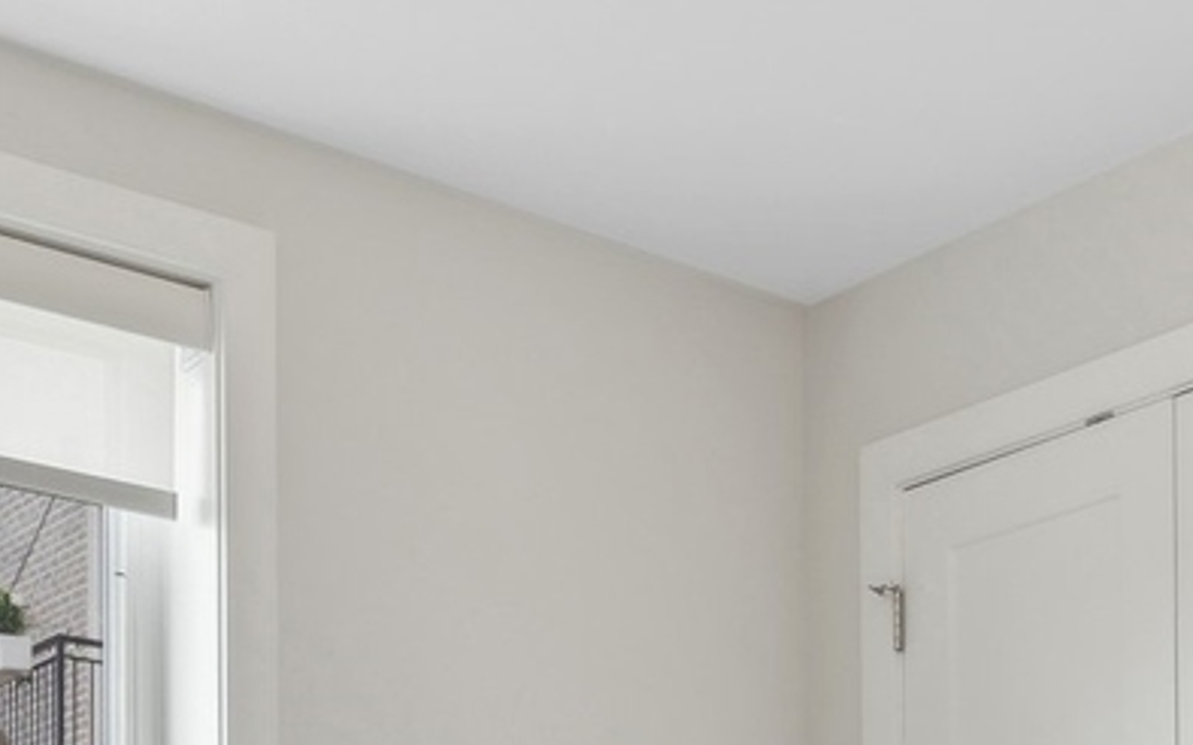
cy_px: 1214
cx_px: 751
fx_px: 2178
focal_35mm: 67
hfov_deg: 30.5
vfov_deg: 17.0
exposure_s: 1/15
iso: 320
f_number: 8
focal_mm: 16
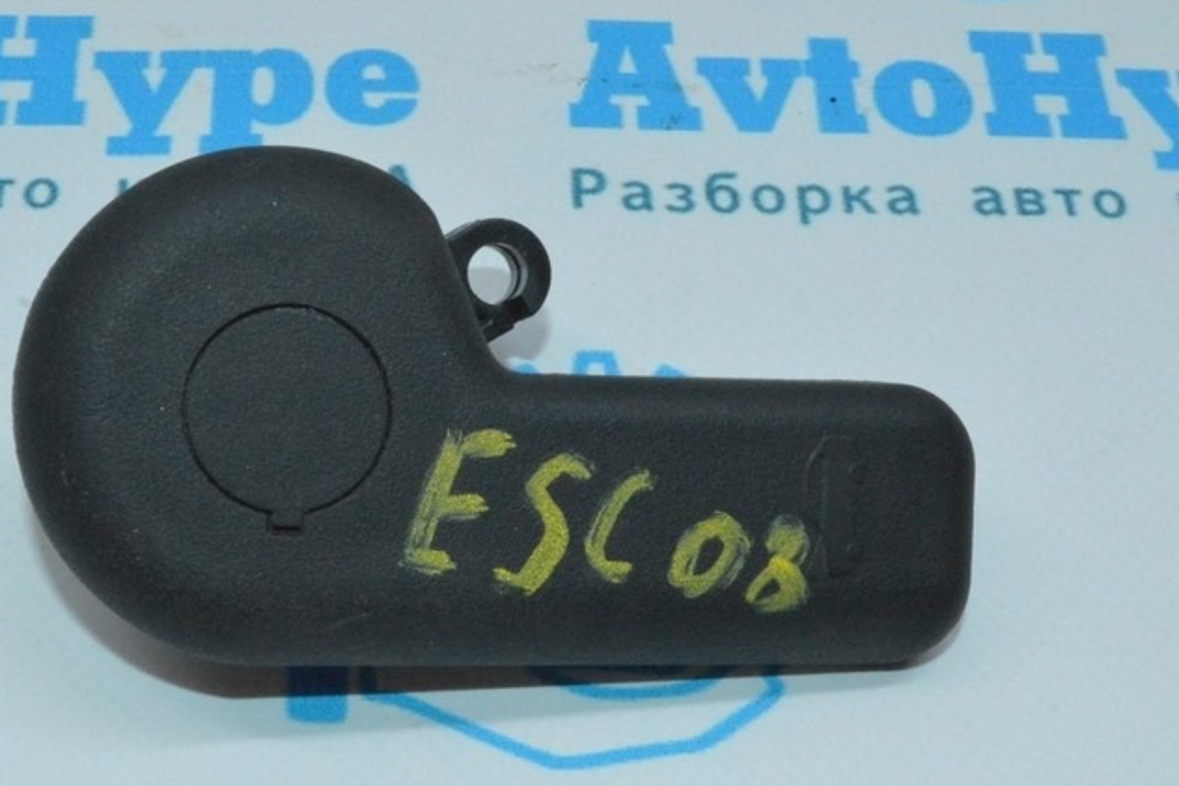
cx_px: 455
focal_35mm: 68
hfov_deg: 29.6
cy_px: 533
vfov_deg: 19.9
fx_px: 2226
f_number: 29
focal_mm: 28
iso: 5000
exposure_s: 1/50
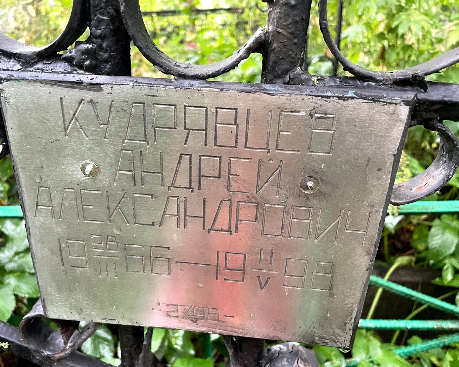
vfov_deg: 51.5
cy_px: 189
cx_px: 210
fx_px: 380
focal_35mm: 28
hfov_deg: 62.1
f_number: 1.6
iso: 250
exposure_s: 1/60
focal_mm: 4.2
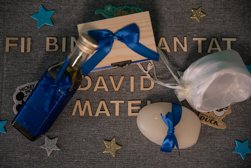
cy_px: 84
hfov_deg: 28.8
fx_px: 488
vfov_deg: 19.5
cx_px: 126
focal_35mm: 70
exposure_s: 1/160
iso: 800
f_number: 2.8
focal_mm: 70
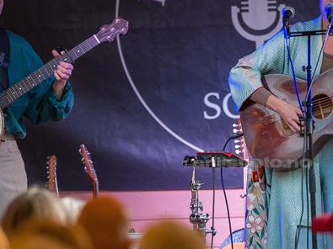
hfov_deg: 3.8
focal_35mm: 526
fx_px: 5058
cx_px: 188
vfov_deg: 2.8
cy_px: 101
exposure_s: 1/1000
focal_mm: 300
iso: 2000
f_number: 2.8
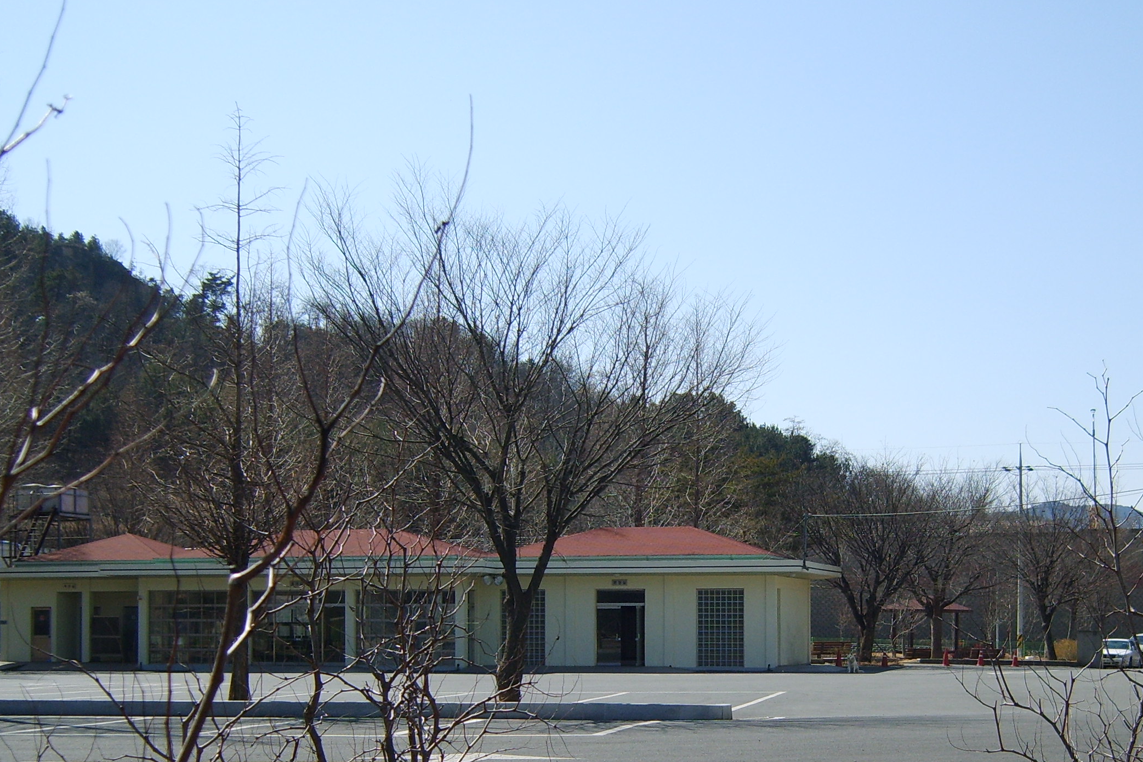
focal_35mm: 57
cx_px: 743
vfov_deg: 23.4
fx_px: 1810
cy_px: 606
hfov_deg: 34.8
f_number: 7.1
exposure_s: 1/250
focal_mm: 7.4
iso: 50
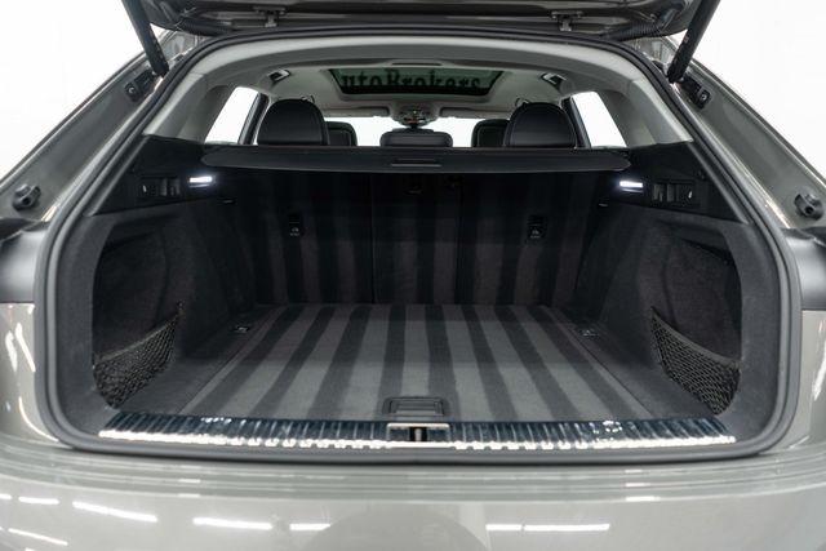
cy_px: 276
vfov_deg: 46.4
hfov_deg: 65.5
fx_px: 643
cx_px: 413
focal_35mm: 28
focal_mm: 28
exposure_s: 1/40
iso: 640
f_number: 3.2
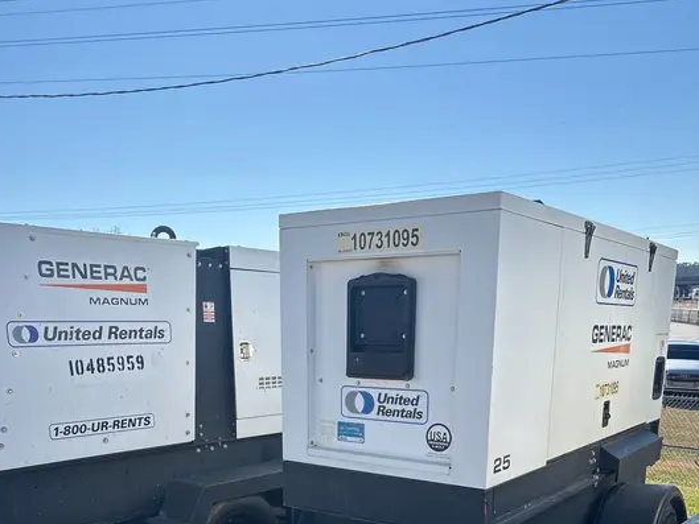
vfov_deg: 36.9
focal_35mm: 36
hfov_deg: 51.3
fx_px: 727
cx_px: 337
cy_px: 482
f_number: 1.6
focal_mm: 5.96
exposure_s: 1/3534
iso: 50
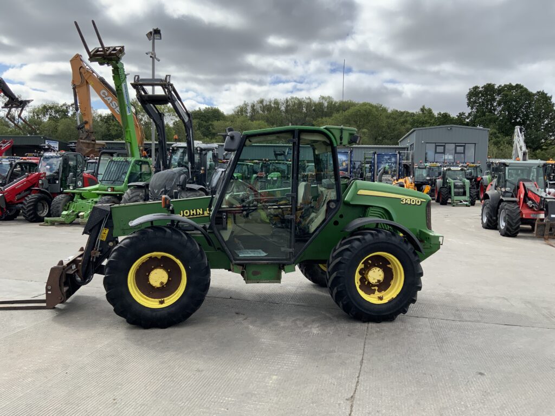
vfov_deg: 48.2
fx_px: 465
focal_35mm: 29
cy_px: 208
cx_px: 278
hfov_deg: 61.7
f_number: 1.8
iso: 16
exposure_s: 1/1311
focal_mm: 3
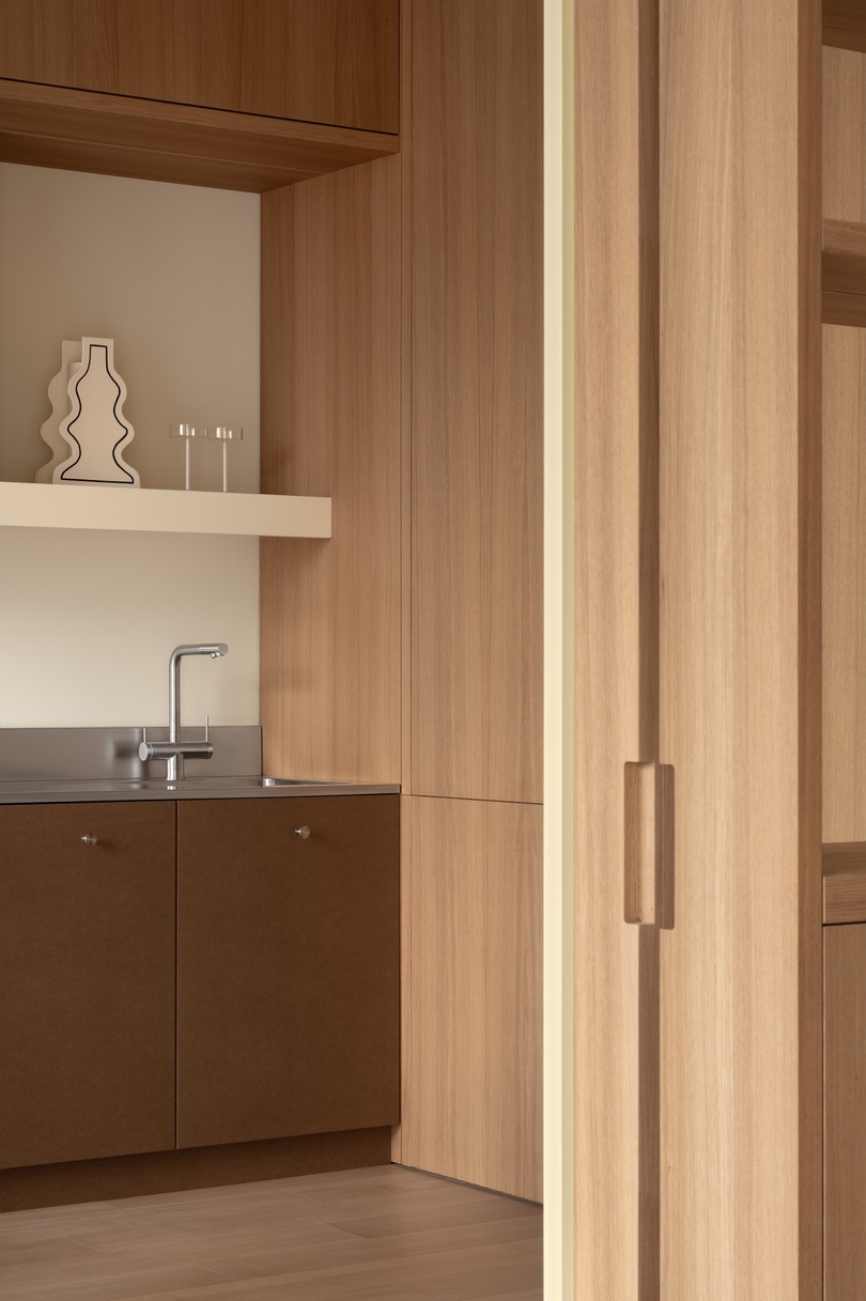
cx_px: 433
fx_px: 2420
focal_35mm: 67
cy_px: 650
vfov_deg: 30.1
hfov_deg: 20.3
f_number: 13
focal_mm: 67
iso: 250
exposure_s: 1/8
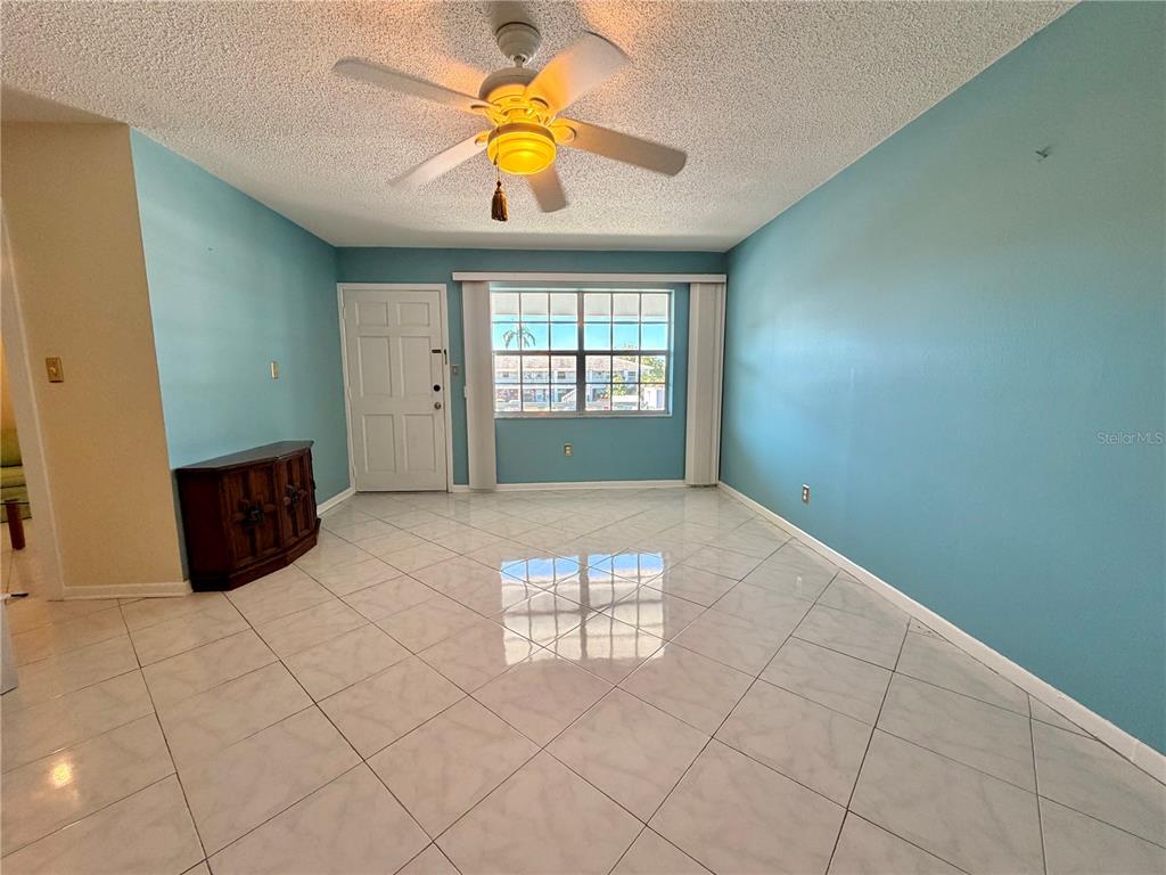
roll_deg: +0.4
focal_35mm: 14
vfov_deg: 85.7
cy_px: 438
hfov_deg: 102.1
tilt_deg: -7.6
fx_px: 472
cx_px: 583
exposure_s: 1/120
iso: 250
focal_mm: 2.22
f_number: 2.2
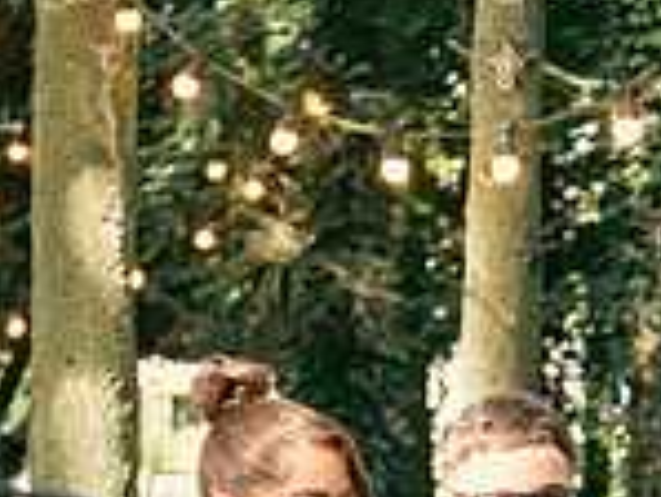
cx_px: 892
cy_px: 836
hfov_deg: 8.4
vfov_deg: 6.3
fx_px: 4434
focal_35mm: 232
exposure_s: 1/160
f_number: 3.5
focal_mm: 62
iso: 250
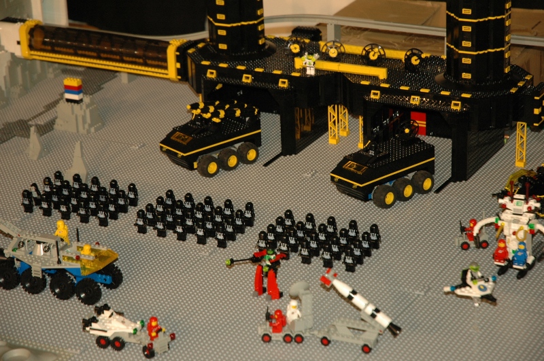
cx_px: 272
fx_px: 1584
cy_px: 180
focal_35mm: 105
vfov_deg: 13.0
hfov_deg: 19.5
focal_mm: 70
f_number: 4.5
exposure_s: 1/60
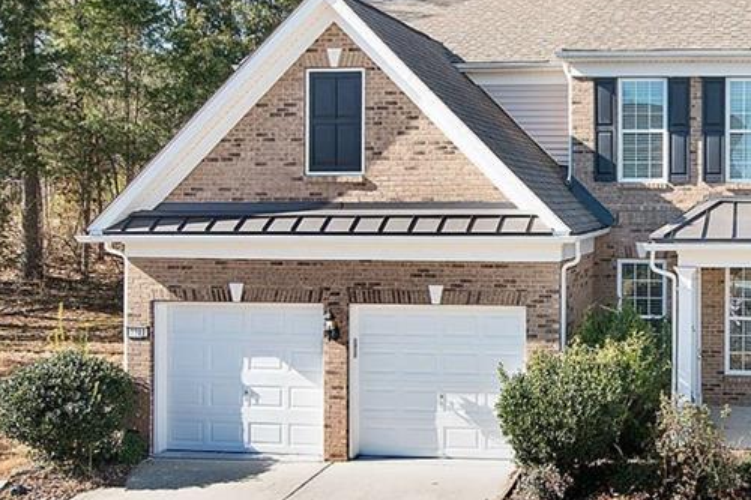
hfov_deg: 41.6
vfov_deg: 31.1
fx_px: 897
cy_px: 305
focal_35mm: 43
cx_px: 683
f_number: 10
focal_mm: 21
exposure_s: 1/125
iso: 200
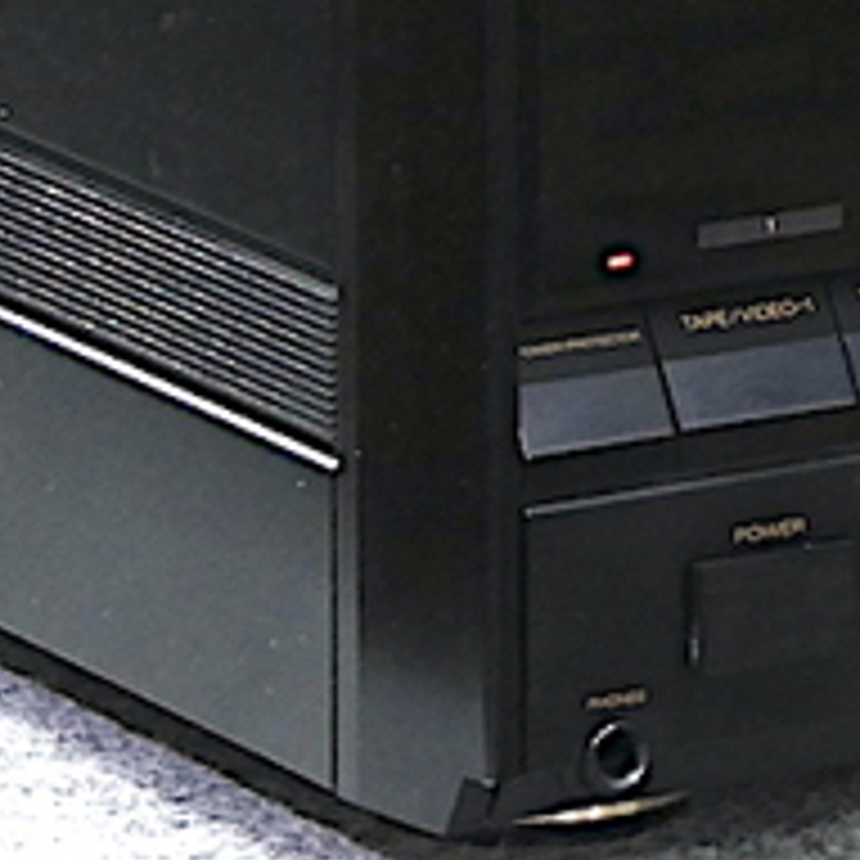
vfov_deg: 3.2
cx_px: 1085
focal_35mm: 552
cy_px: -212
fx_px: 15515
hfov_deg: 3.2
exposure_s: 1/2.5
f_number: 5.2
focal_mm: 22.3
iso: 200
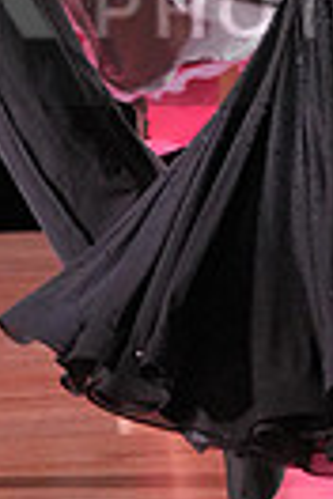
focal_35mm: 410
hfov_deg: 3.4
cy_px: -19
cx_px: 324
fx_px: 5688
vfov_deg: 5.0
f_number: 4
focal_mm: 93
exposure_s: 1/500
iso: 3200
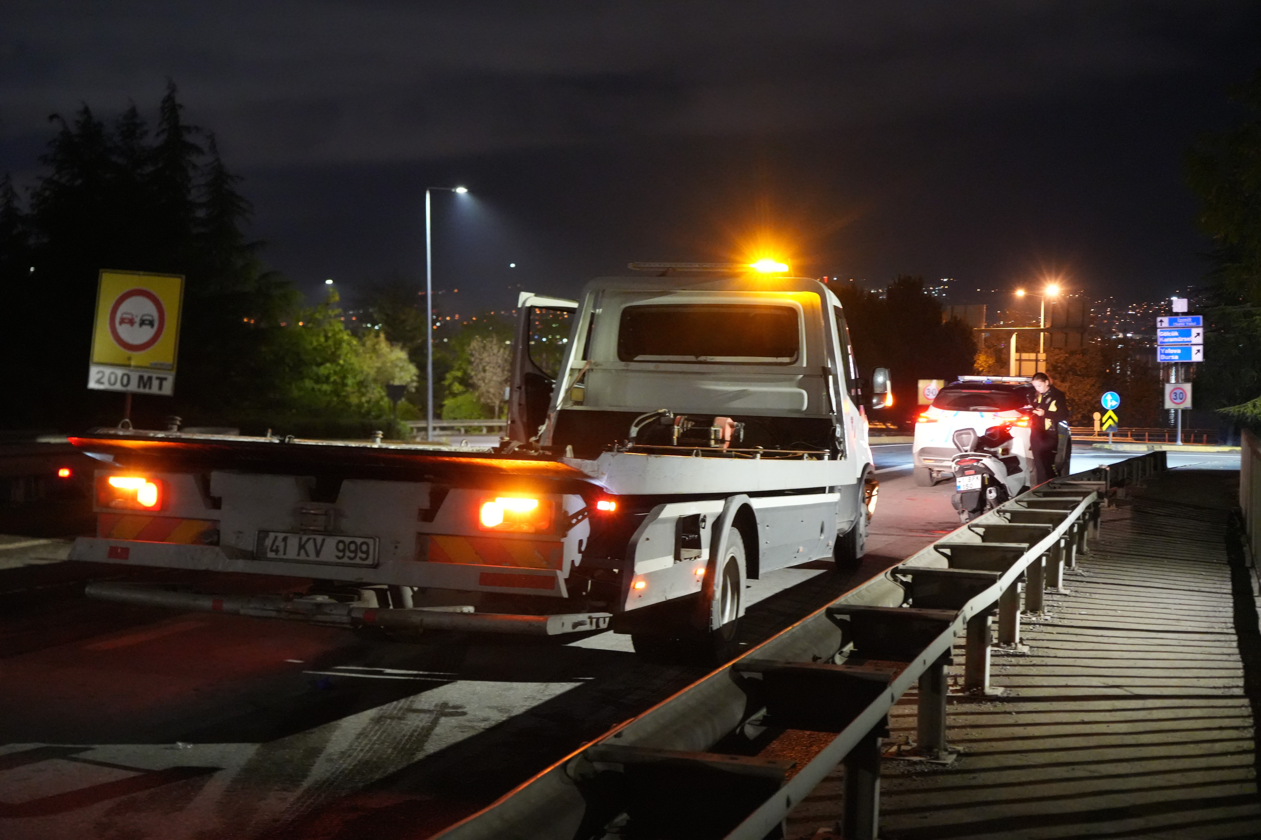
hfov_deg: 42.7
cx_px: 630
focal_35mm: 46
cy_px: 420
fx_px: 1611
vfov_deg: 29.2
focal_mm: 46
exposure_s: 1/20
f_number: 4
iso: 12800
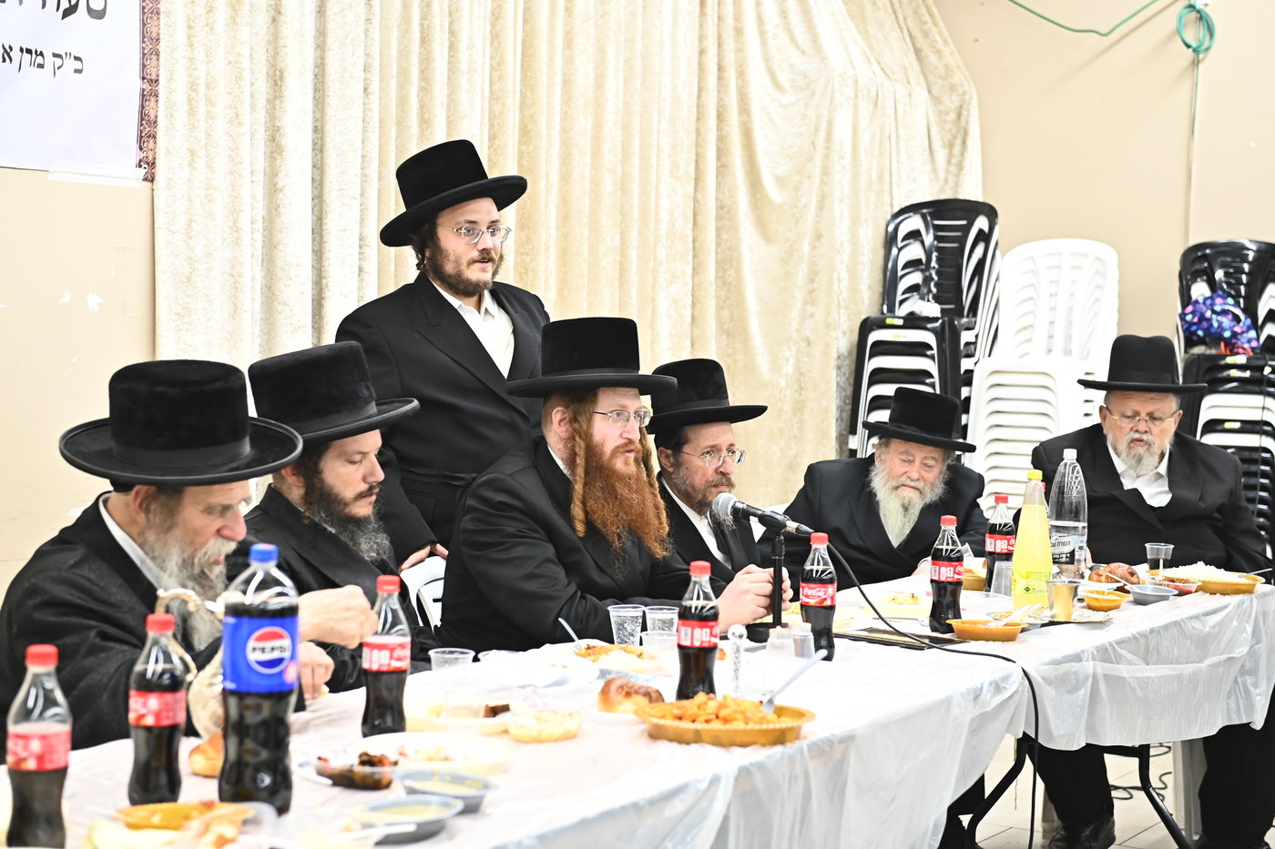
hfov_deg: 32.4
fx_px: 2195
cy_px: 424
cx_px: 638
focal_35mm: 62
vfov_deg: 21.9
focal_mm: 62
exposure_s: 1/125
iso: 2500
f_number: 4
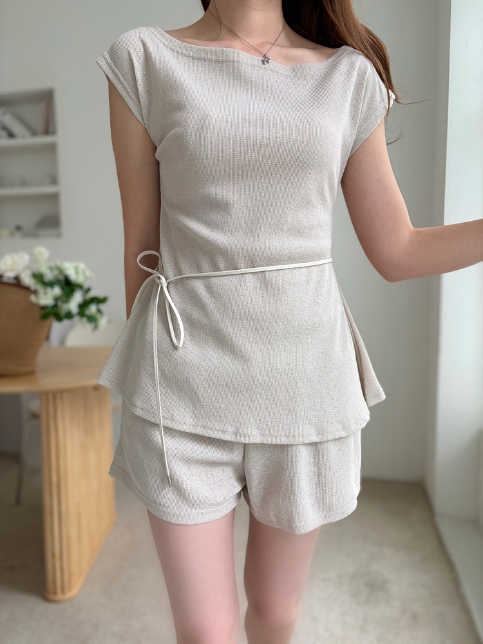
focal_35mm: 26
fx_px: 484
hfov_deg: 53.1
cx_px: 242
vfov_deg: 67.3
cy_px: 322
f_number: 1.6
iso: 160
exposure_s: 1/60
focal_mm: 5.96
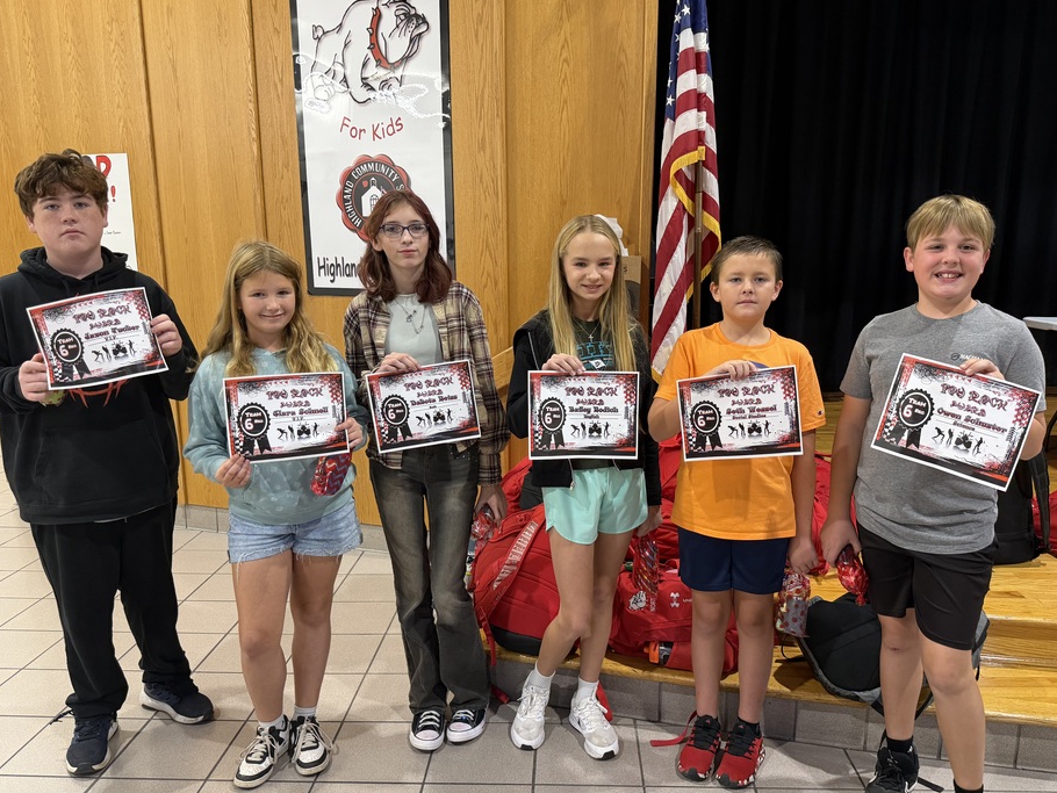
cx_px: 542
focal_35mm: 27
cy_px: 424
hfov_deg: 65.3
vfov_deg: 51.3
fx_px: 825
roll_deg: -0.4
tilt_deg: -12.0
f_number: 1.78
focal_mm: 6.76
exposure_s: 1/60
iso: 320
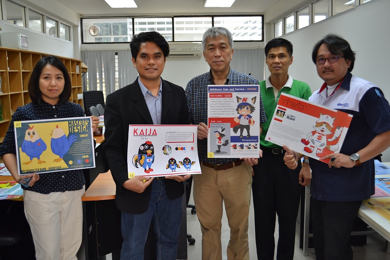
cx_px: 195
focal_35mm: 36
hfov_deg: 53.1
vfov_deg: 36.9
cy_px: 130
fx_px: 390
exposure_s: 1/40
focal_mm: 24
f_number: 4
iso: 400
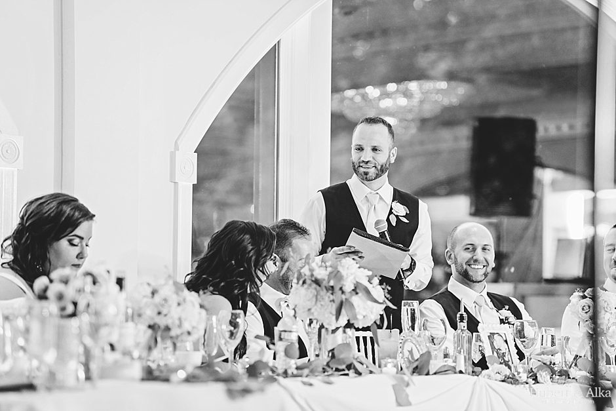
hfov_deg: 15.2
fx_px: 2310
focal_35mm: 135
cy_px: 206
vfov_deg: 10.2
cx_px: 308
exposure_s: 1/125
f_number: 2.8
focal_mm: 135
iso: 500
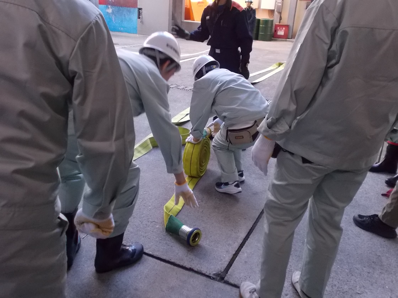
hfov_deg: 54.0
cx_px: 199
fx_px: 391
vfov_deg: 41.8
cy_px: 149
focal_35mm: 34
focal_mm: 6
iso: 400
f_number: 3.6
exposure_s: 1/125
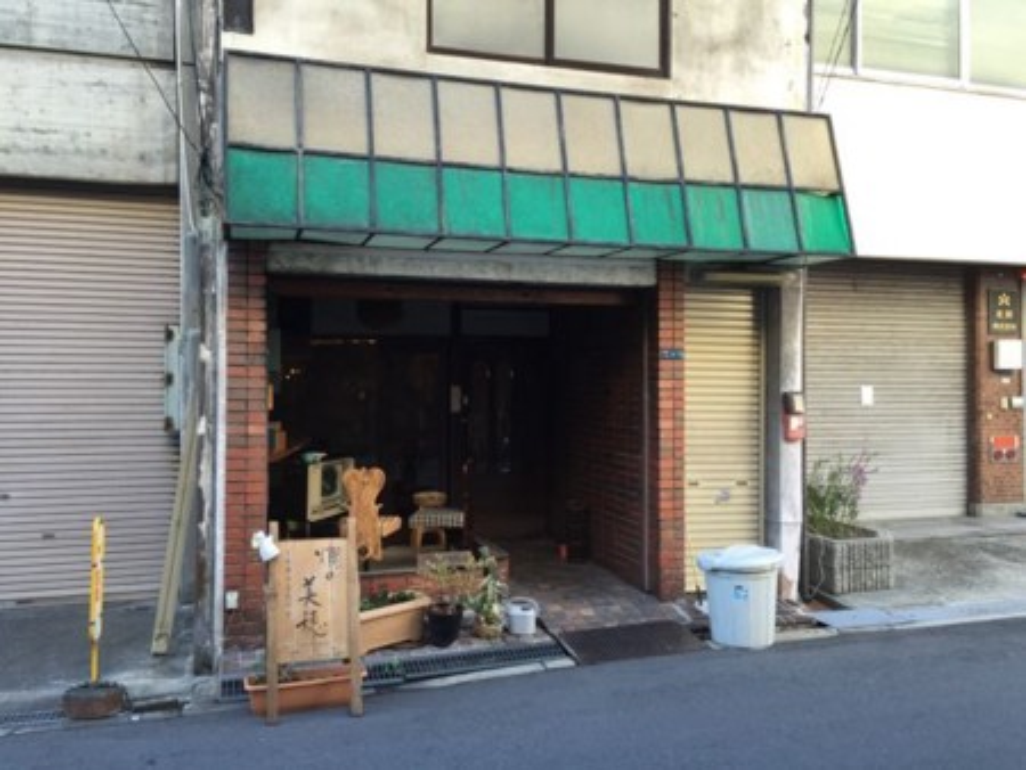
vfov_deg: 48.3
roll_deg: -0.5
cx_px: 513
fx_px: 860
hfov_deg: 61.6
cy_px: 385
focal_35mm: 29
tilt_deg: +0.3
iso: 50
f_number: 2.2
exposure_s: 1/120
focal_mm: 4.15
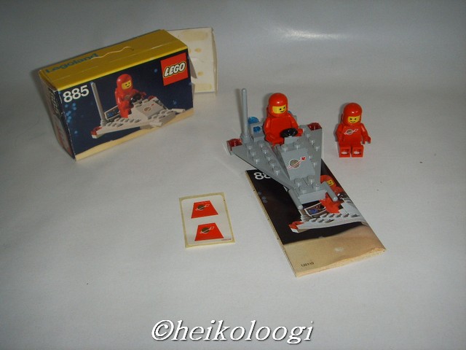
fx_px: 525
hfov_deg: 47.9
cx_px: 233
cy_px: 175
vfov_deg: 36.8
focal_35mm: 39
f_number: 3.5
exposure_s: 1/45
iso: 100
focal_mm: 6.6
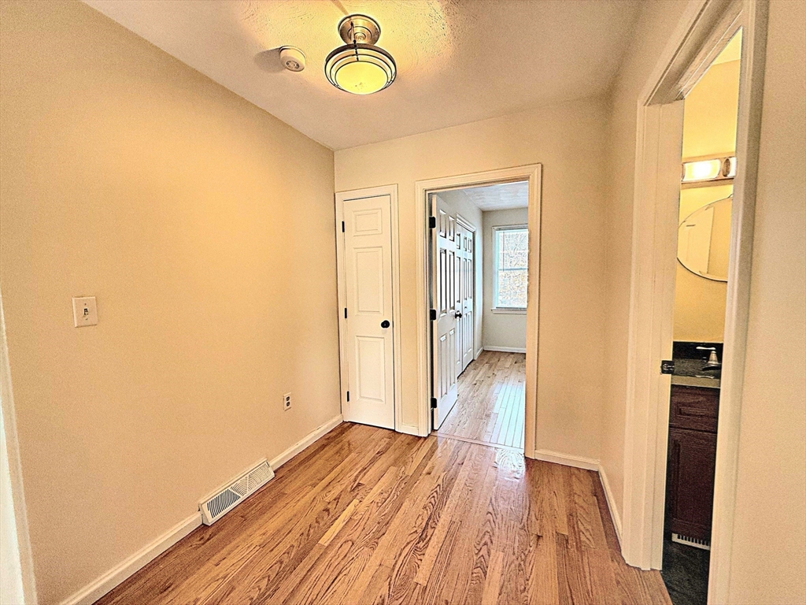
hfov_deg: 102.1
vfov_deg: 85.7
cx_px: 403
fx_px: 326
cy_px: 302
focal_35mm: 14
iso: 125
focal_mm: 2.22
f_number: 2.2
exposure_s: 1/99
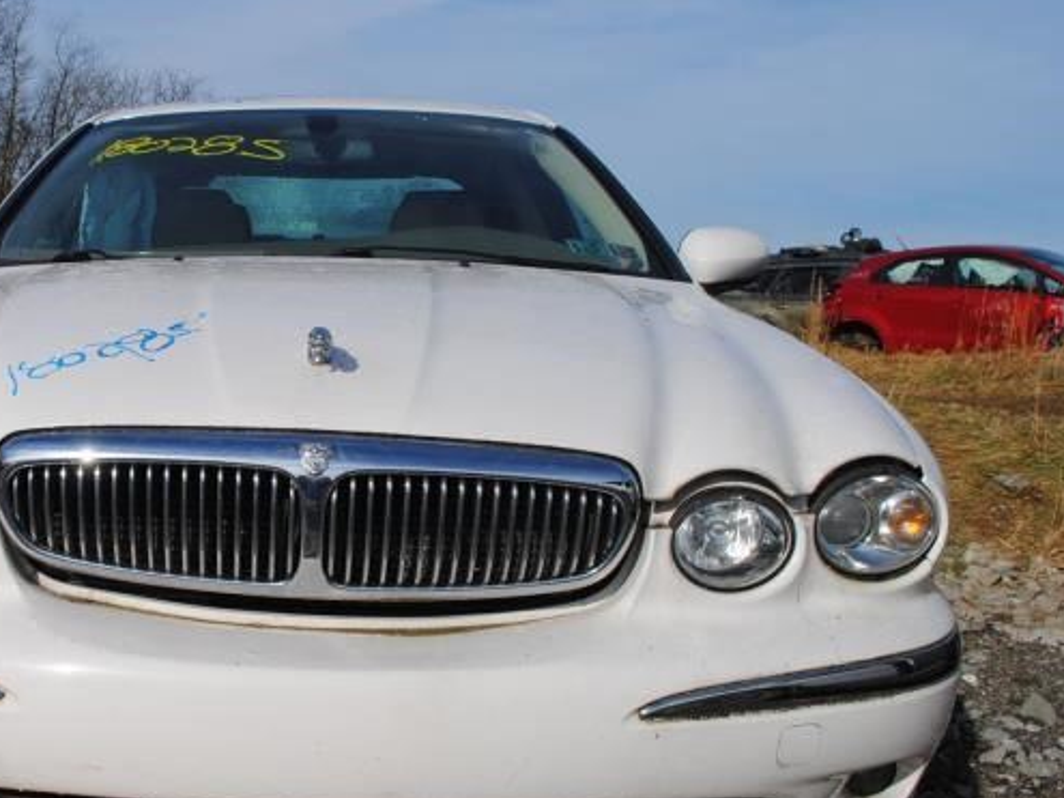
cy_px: 421
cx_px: 243
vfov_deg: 34.3
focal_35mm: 42
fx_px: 1291
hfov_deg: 43.1
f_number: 10
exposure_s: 1/400
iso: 100
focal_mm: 18
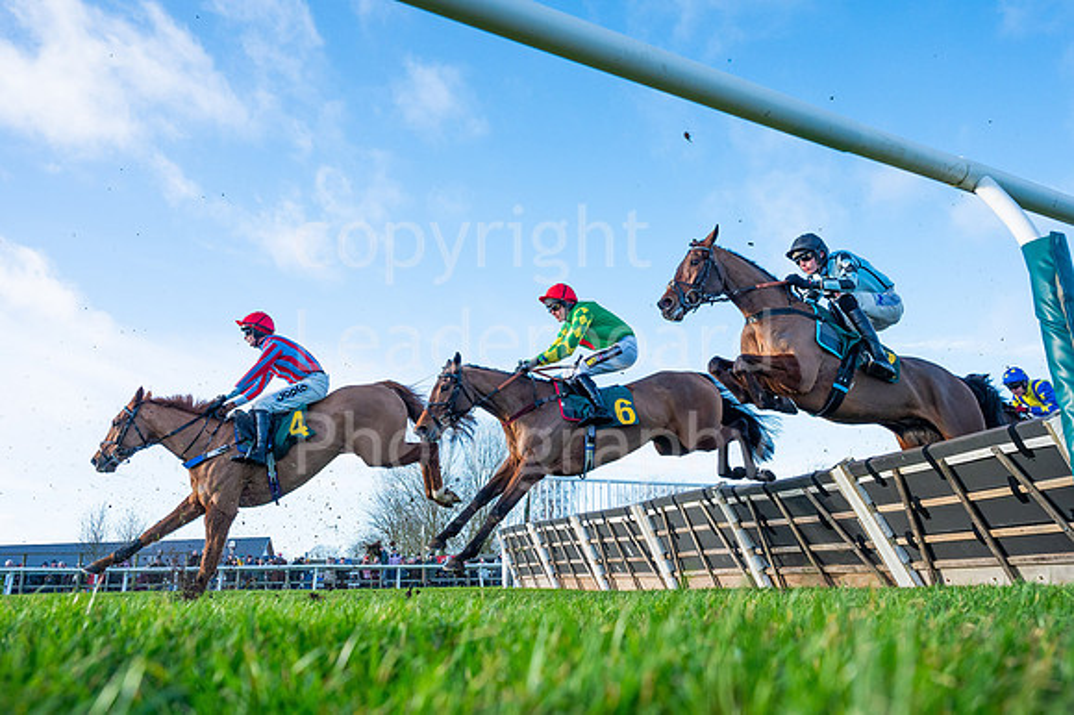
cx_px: 602
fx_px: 874
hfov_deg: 62.9
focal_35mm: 29
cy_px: 320
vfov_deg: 44.4
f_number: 5
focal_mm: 24
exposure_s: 1/3200
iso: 800
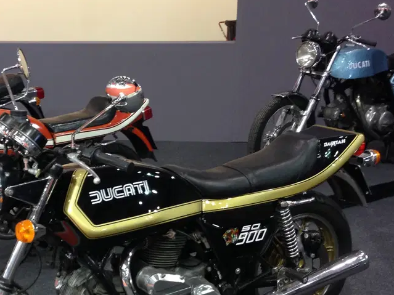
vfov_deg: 23.5
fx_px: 706
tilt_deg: -19.0
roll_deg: +1.7
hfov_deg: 30.8
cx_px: 107
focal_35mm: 62
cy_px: 205
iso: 160
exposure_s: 1/20
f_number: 2.4
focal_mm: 4.12
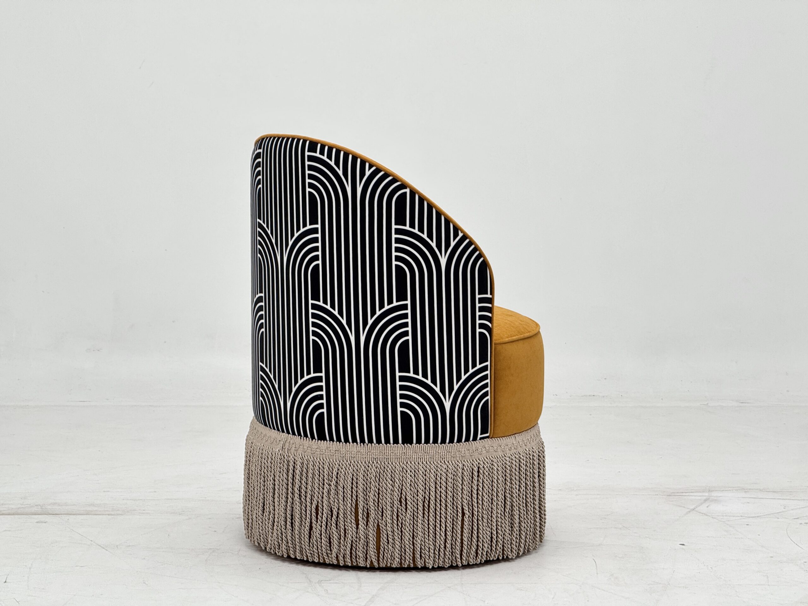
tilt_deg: -7.5
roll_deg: +0.0
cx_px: 404
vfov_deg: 12.3
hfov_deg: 16.4
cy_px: 303
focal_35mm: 120
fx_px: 2801
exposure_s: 1/100
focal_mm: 15.66
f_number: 2.8
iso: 100
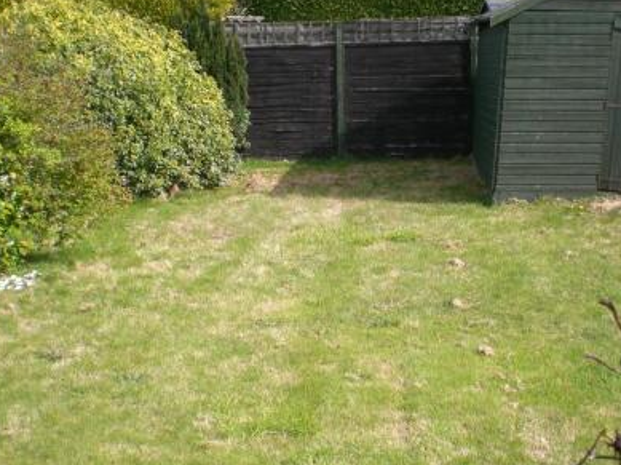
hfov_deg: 33.8
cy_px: 306
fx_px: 1022
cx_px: 346
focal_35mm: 57
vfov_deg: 25.5
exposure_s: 1/250
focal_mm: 6.3
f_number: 4.4
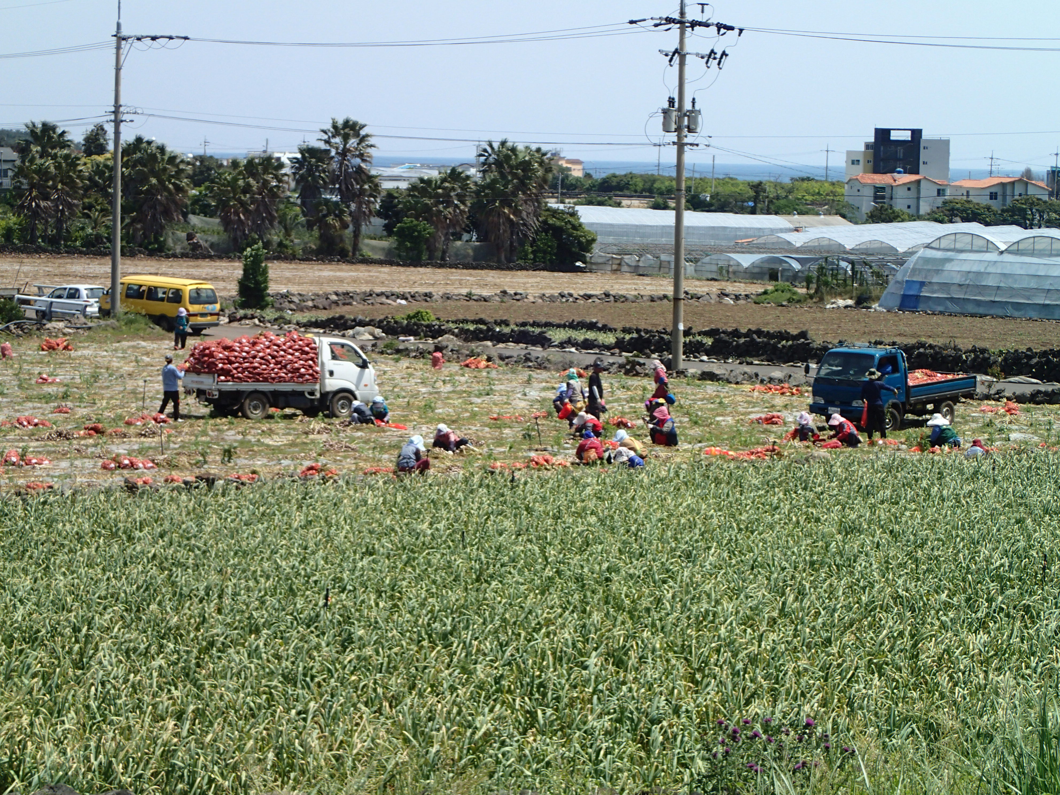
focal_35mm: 85
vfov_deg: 17.4
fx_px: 2603
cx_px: 530
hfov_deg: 23.0
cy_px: 398
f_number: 6.3
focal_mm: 15.41
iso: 100
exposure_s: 1/400
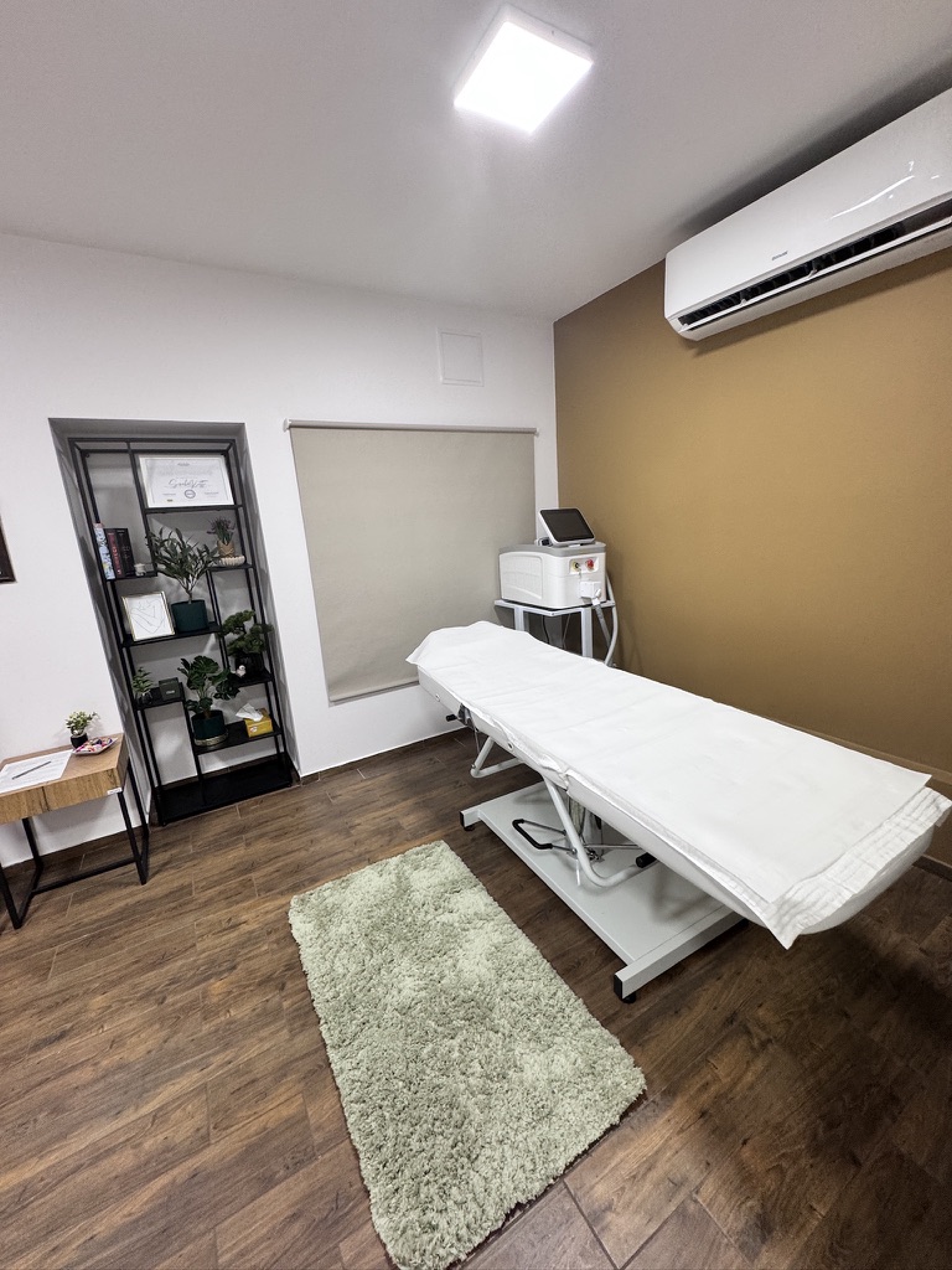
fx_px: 513
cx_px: 476
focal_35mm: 14
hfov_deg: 85.7
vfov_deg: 102.1
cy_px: 635
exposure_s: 1/100
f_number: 2.2
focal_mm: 2.22
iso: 160
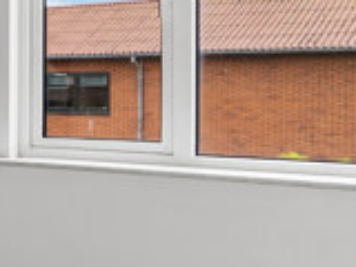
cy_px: 90
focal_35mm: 79
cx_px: -396
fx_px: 817
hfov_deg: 16.8
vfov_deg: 18.5
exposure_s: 1/60
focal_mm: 11
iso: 200
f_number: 8
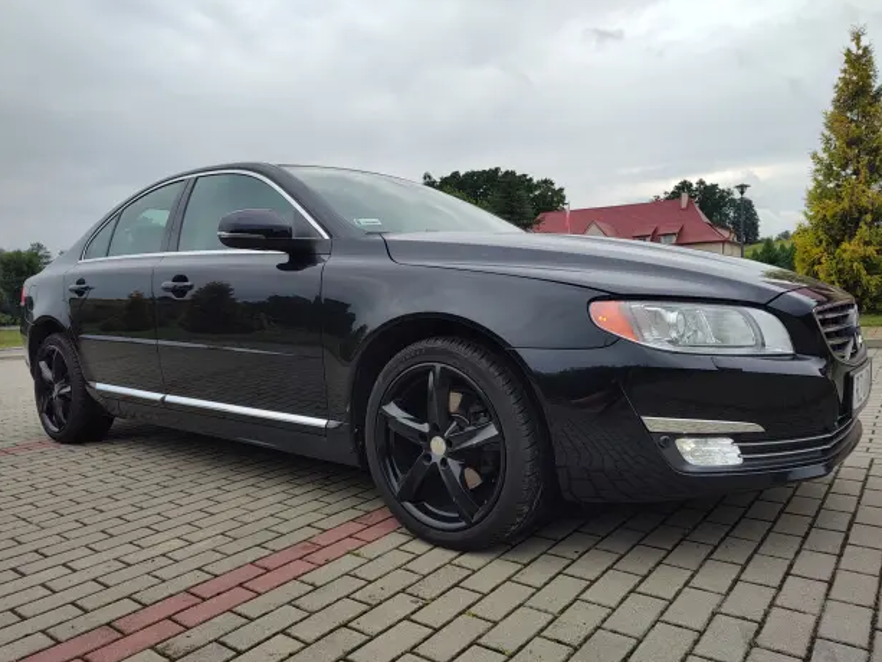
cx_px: 453
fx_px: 612
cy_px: 332
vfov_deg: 56.8
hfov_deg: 71.6
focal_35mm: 24
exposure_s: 1/640
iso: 100
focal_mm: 5.56
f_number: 1.8
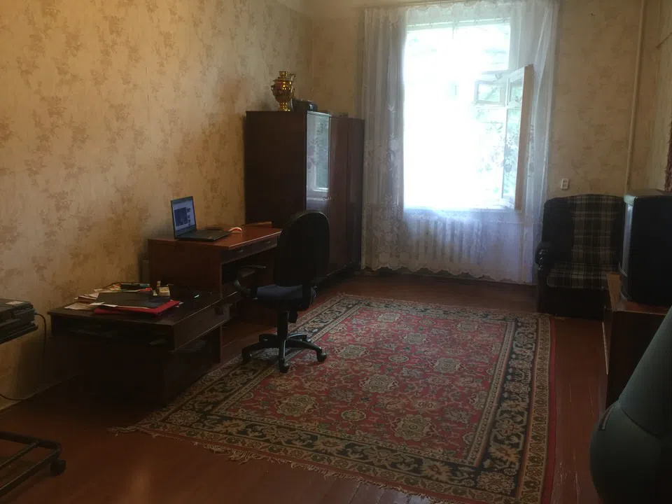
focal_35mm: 29
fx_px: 563
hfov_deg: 61.7
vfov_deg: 48.2
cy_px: 252
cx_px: 336
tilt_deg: -10.4
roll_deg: -2.2
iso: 80
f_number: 2.2
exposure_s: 1/17
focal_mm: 4.15
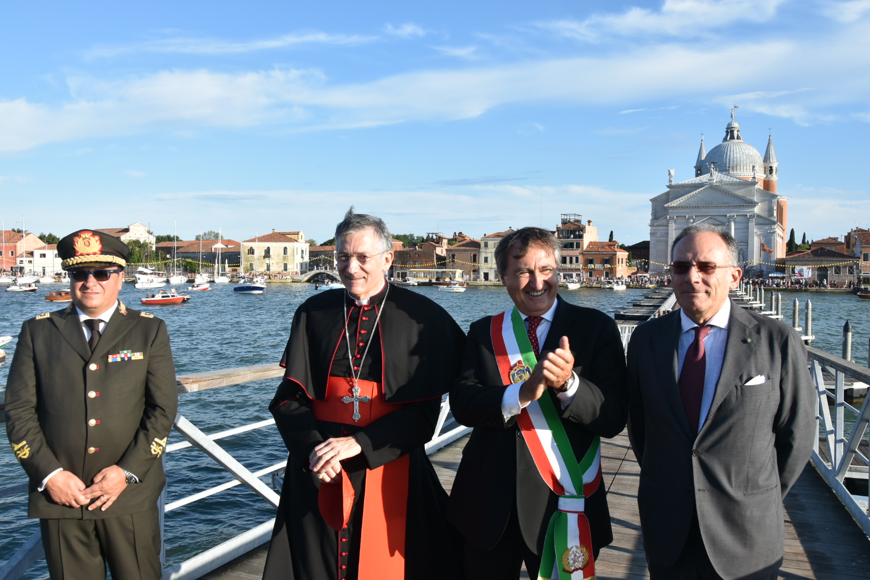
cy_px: 290
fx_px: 725
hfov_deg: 61.9
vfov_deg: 43.6
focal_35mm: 30
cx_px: 435
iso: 200
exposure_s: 1/250
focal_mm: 20
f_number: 9
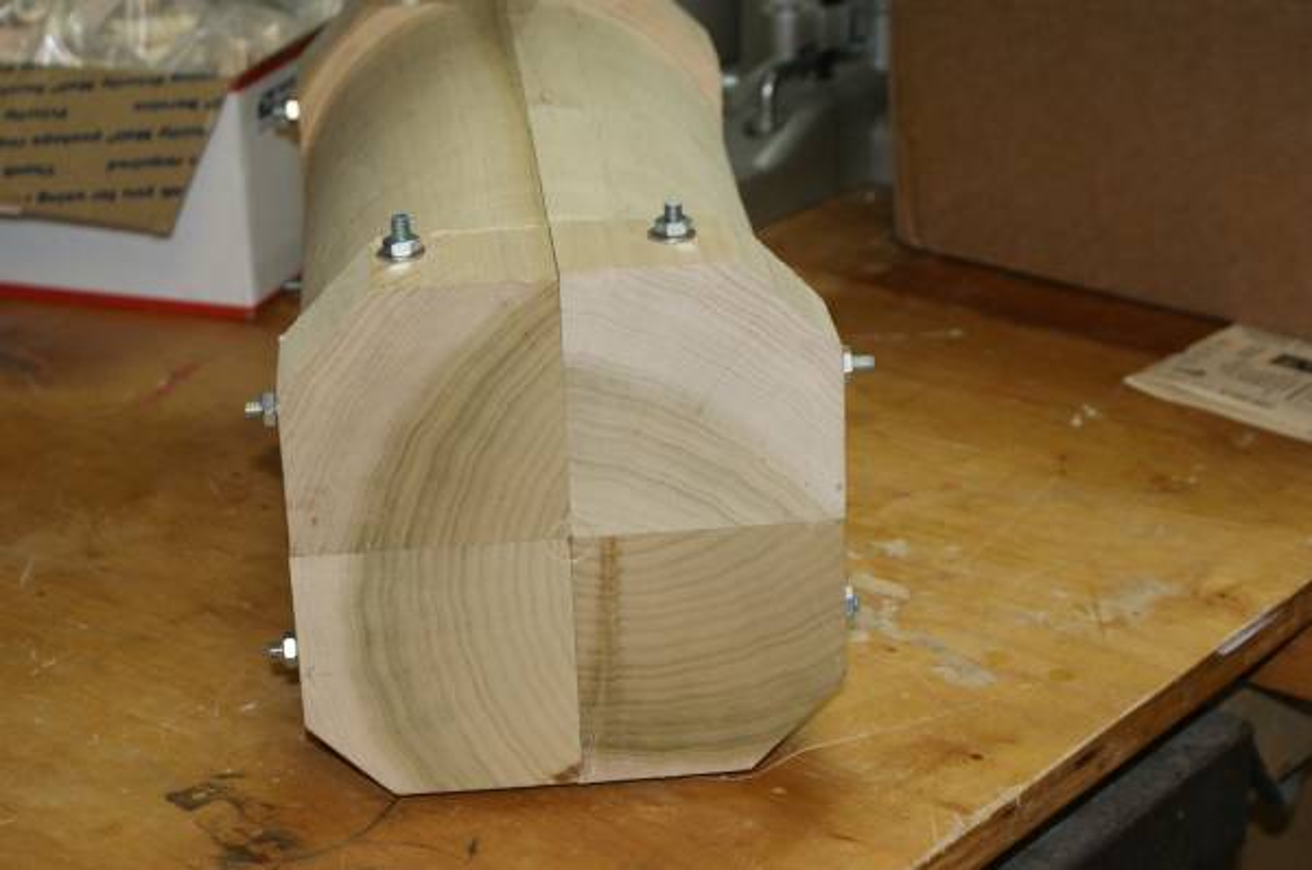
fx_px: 3002
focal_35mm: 82
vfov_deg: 16.5
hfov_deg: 24.7
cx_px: 656
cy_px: 435
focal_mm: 55
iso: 400
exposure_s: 1/80
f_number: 5.6
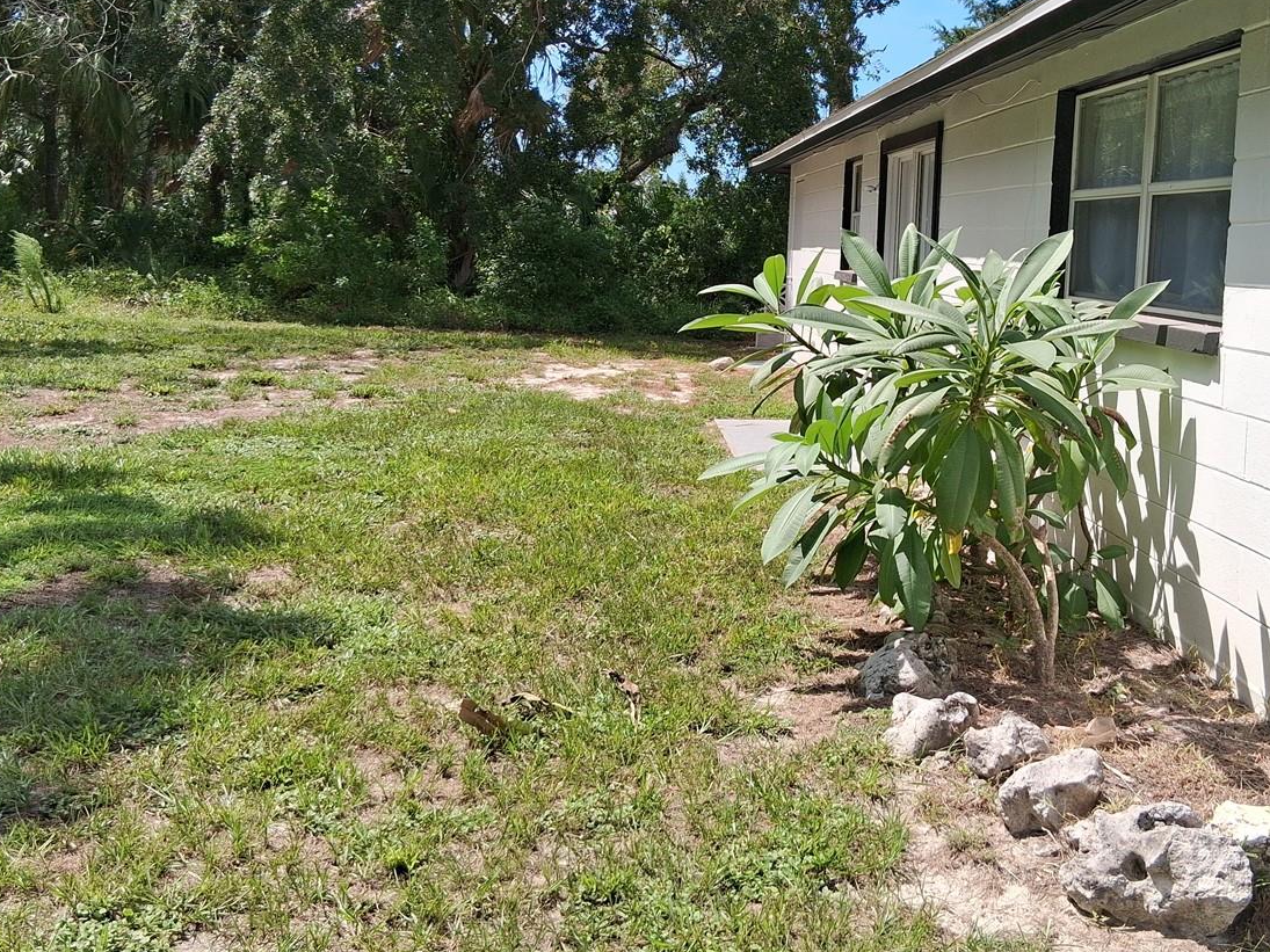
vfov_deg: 37.5
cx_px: 782
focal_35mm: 38
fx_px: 1394
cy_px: 350
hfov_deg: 48.6
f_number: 1.8
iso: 25
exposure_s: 1/668
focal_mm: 3.98
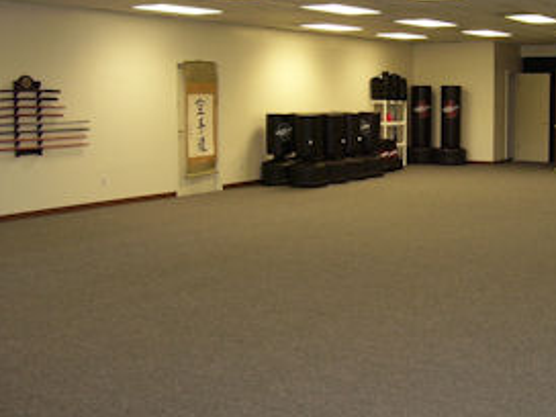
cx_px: 407
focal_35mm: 50
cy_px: 153
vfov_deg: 29.0
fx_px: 803
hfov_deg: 37.4
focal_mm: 5.6
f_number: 2.7
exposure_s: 1/30
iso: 125
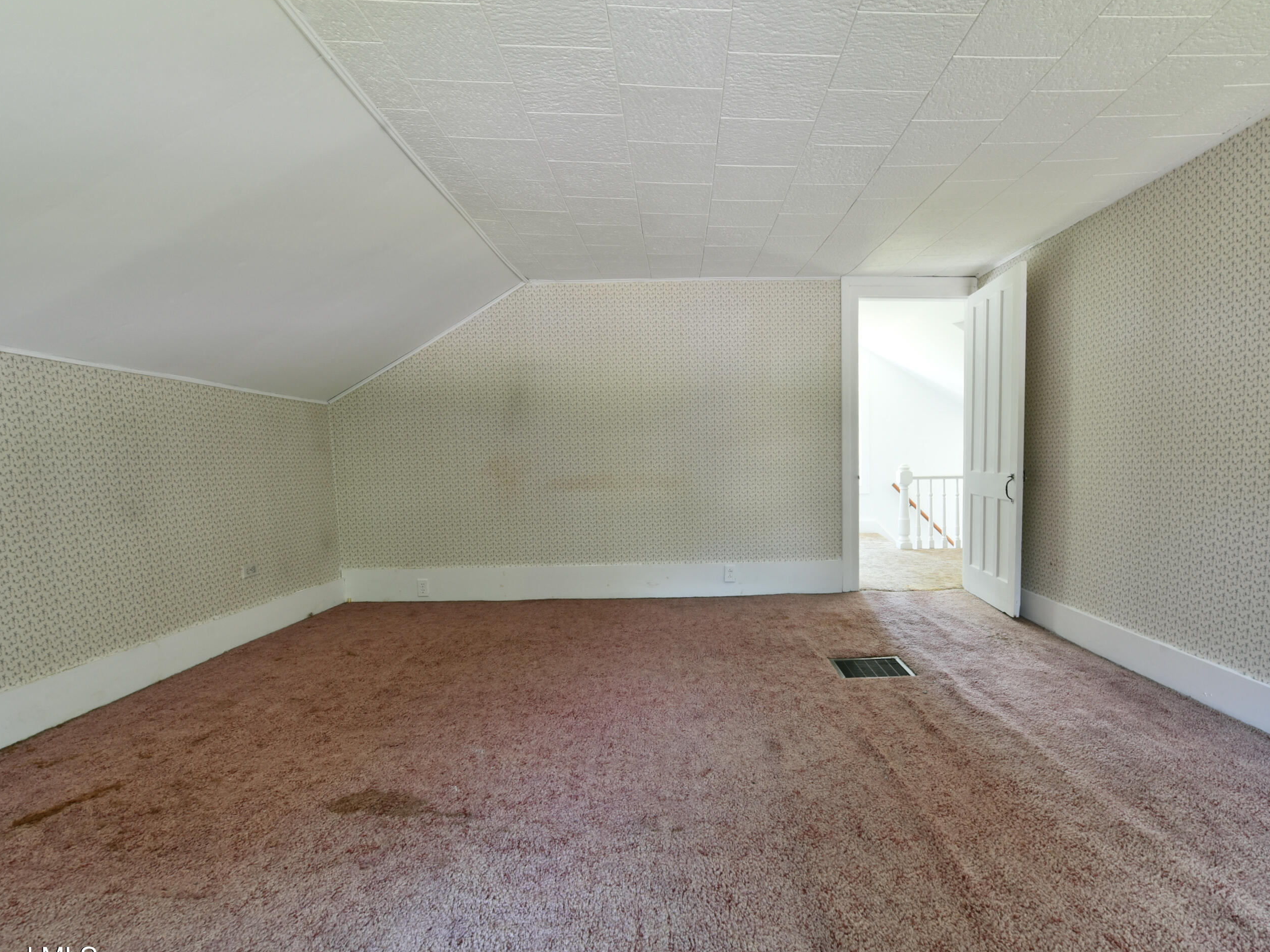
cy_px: 500
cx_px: 703
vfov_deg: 78.1
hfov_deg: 94.1
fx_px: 587
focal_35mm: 16
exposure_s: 1/10
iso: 800
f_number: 10
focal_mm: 14
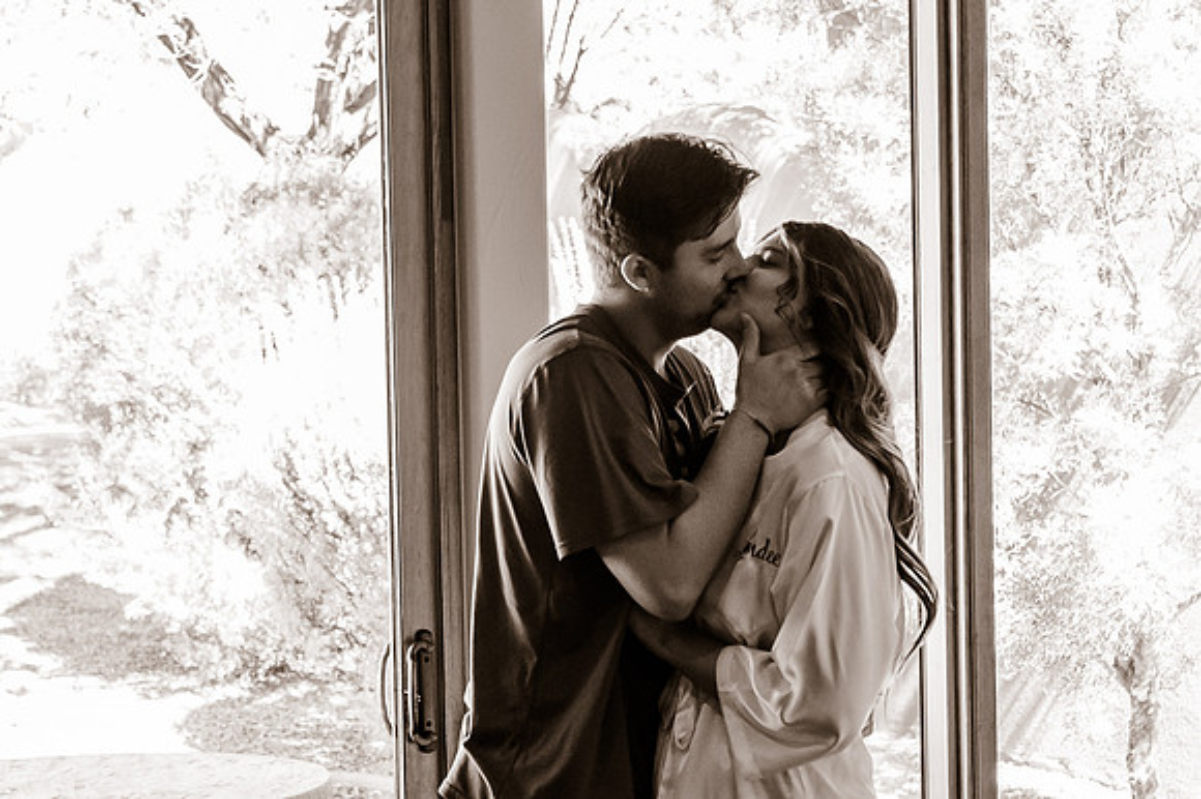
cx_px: 555
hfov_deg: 22.9
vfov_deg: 15.4
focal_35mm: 89
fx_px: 2959
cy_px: 510
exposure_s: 1/160
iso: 1250
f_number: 4
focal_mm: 44
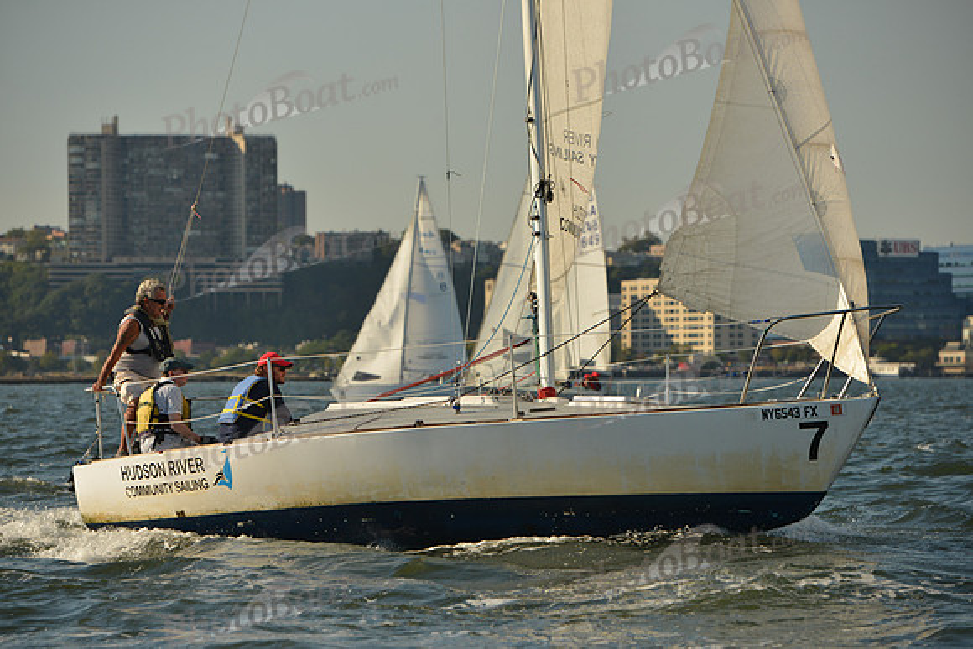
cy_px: 324
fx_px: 3920
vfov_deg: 9.5
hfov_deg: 14.2
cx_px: 486
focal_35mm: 145
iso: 400
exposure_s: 1/1250
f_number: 6.3
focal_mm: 145
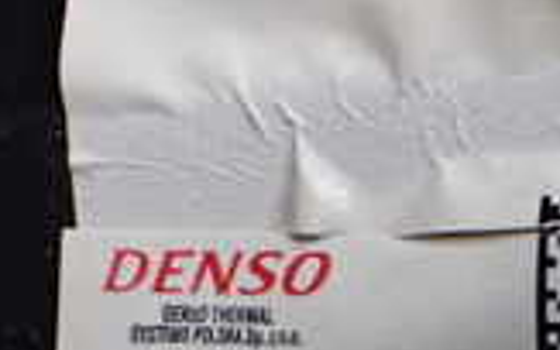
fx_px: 1786
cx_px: 636
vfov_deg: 10.8
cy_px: 518
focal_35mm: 117
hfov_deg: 17.2
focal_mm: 5.4
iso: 400
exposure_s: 1/125
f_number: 2.3
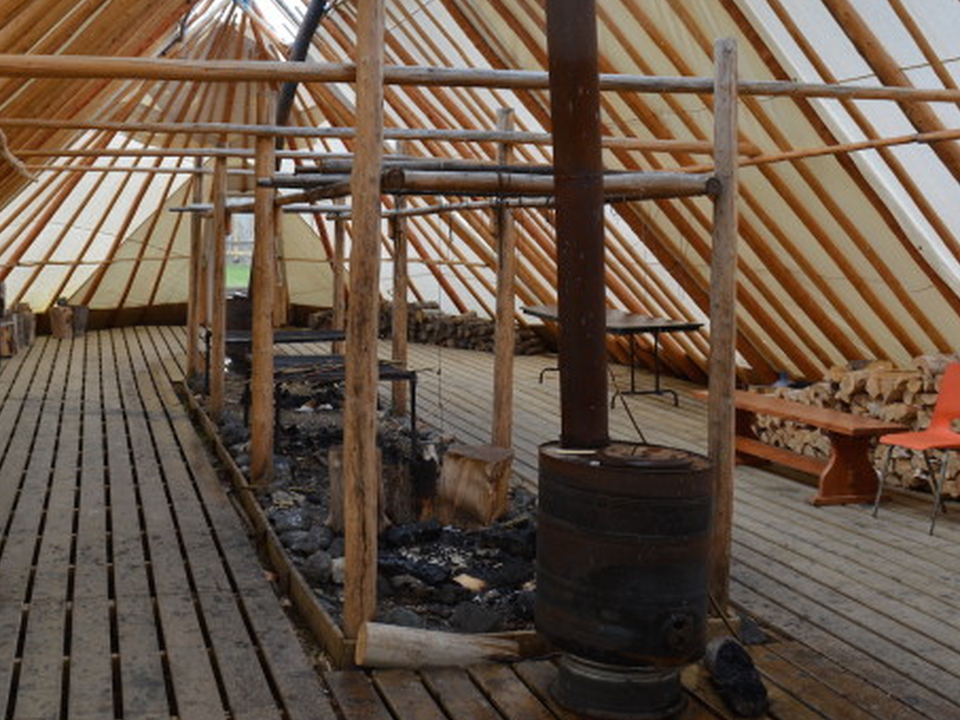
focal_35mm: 43
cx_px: 365
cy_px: 280
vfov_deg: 33.5
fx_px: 1193
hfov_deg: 43.5
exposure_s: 1/200
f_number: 7.1
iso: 200
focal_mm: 18
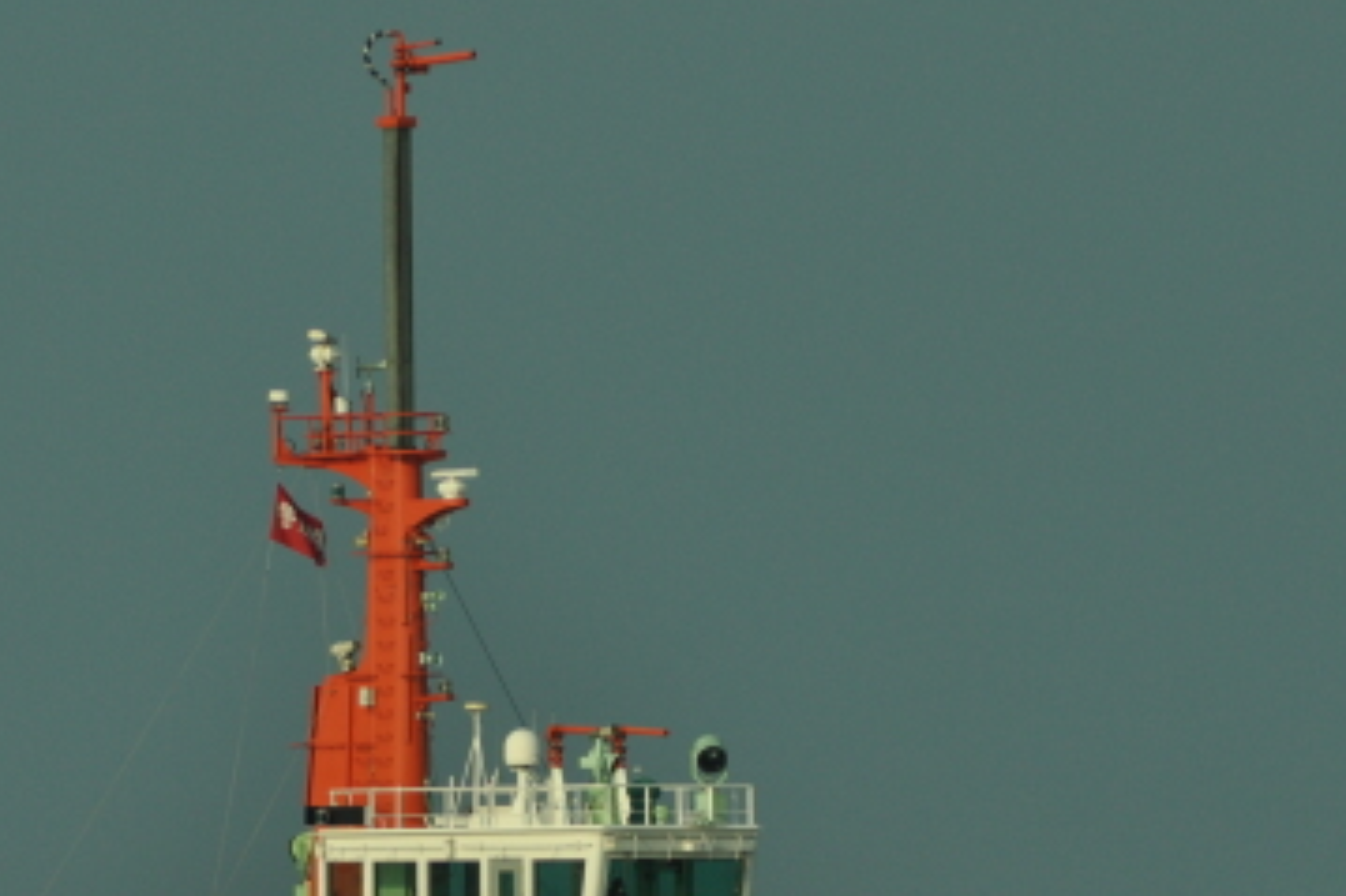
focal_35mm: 701
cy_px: 744
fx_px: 26196
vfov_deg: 2.0
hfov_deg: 2.9
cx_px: 495
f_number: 8
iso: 250
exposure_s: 1/2000
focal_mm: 210
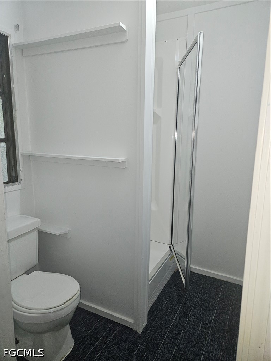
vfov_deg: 73.9
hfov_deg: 58.9
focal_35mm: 23
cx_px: 136
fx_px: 240
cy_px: 180
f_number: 1.8
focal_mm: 5.4
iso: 80
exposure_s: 1/60
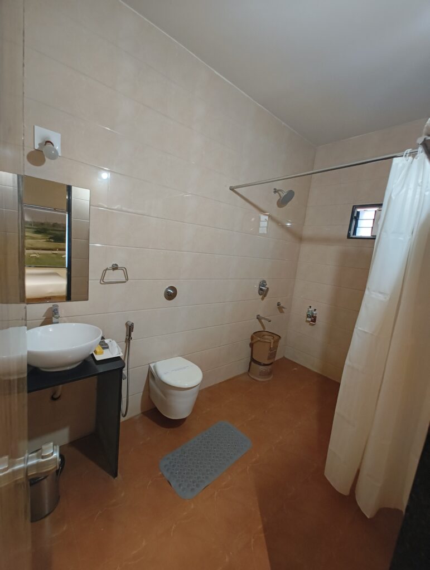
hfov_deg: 85.8
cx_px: 215
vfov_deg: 102.0
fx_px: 231
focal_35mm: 14
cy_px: 285
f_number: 2.2
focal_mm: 2.15
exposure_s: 1/50
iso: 1532
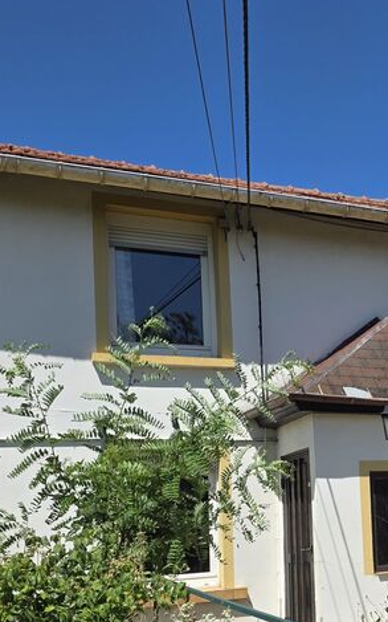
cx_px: 403
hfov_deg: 23.6
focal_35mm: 52
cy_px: 439
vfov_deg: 38.2
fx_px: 880
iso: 80
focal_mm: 6.25
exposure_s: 1/6809
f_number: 1.7
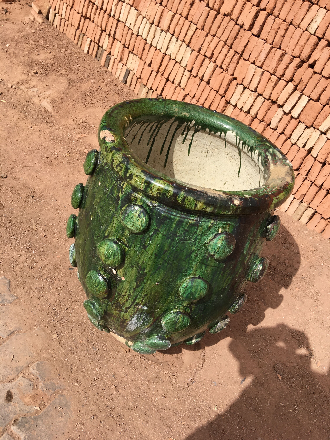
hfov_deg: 48.2
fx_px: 369
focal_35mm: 29
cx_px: 165
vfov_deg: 61.7
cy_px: 220
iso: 25
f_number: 2.2
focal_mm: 4.15
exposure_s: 1/1399
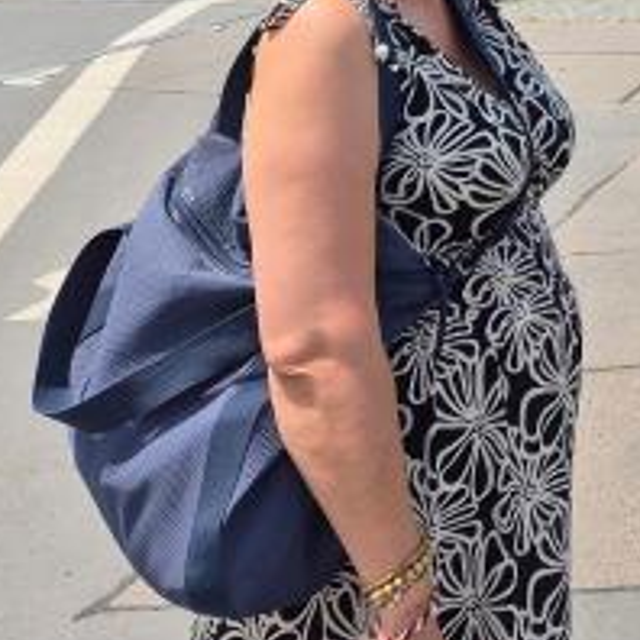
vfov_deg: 19.1
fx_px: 1715
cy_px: -255
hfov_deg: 17.9
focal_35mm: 82
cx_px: 1063
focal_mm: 5.4
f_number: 1.8
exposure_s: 1/1984
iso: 25
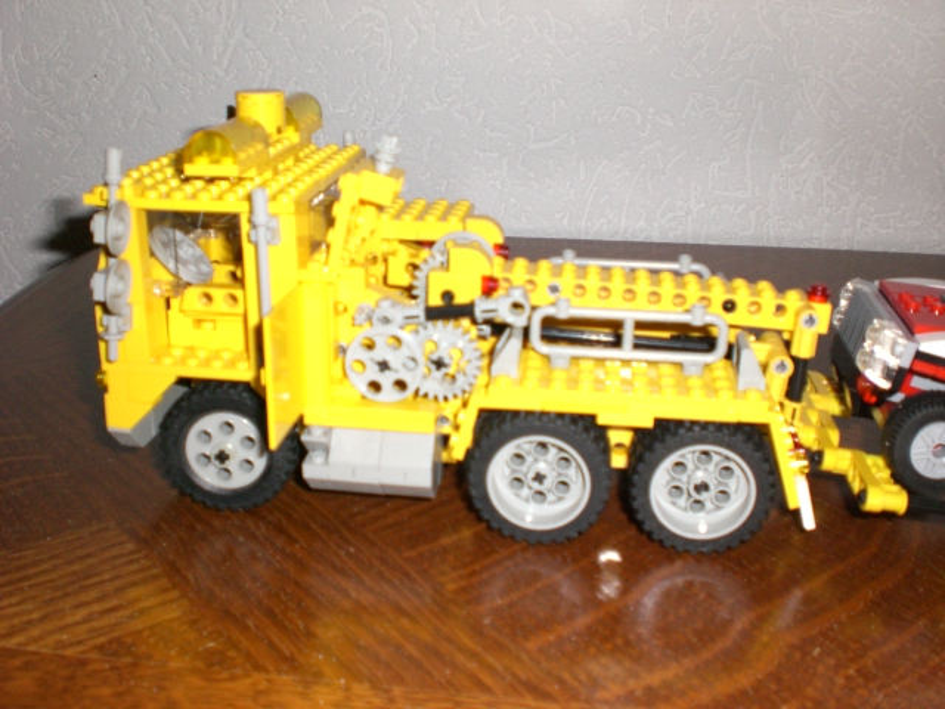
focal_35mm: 38
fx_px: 1037
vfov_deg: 37.7
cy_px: 354
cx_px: 472
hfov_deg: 49.0
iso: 200
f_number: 3.1
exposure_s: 1/60
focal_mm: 6.3
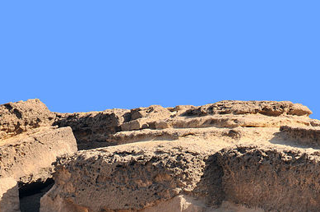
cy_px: 180
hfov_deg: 4.0
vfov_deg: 2.6
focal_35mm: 520
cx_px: 193
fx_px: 4615
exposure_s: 1/500
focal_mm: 150
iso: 200
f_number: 7.1
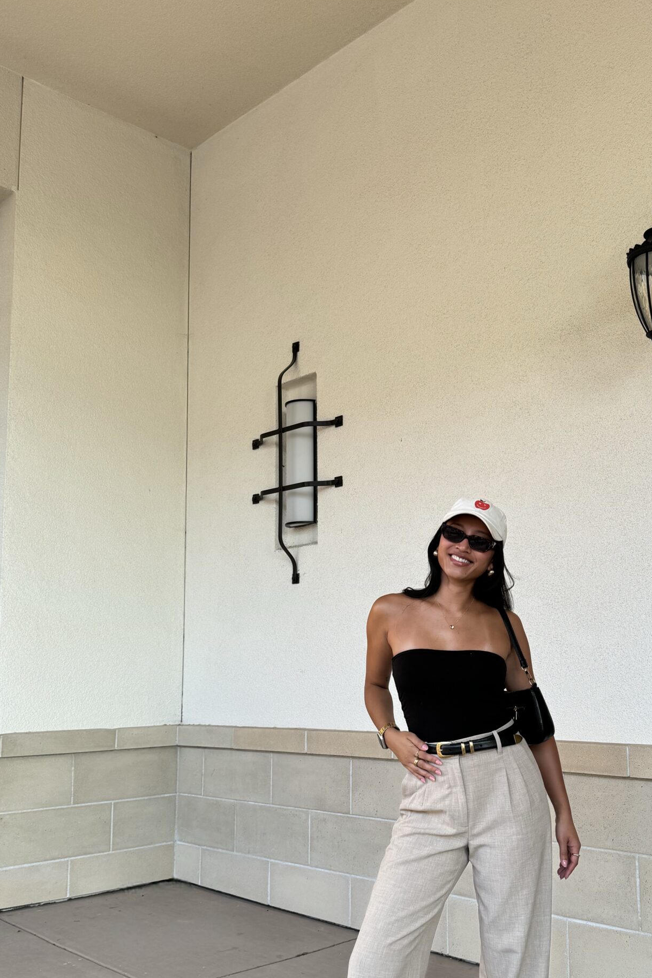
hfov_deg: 37.4
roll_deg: +0.8
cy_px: 562
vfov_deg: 54.2
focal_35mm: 35
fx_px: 951
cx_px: 445
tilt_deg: +5.6
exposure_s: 1/156
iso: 64
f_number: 1.78
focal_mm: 6.76
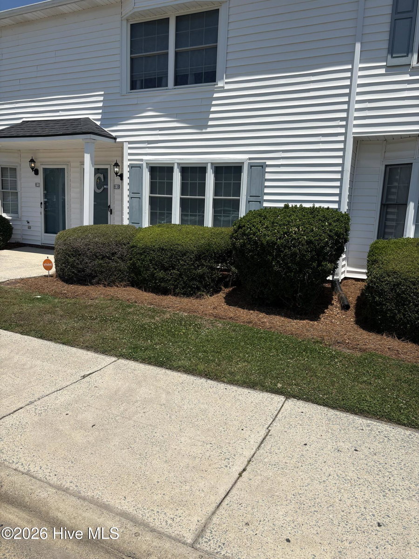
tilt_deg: -7.7
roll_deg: -2.2
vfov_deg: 67.3
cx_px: 210
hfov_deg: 53.1
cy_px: 280
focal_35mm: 26
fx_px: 420
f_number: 1.6
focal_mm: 5.96
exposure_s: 1/5814
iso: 50
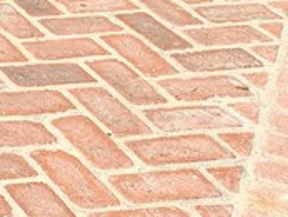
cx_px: -431
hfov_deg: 11.6
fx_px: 1132
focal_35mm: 136
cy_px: -259
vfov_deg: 9.9
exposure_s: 1/445
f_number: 1.8
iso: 12
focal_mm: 6.4
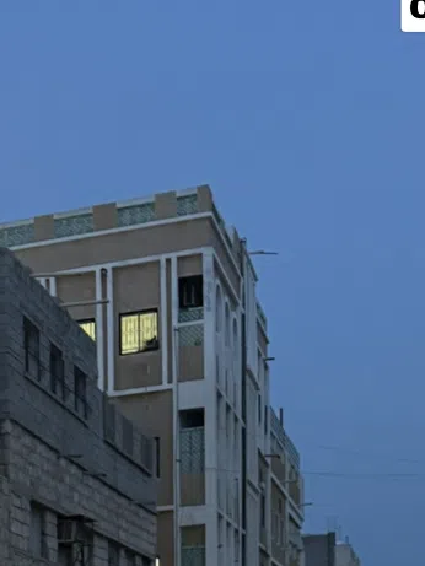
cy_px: 752
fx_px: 1162
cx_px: -20
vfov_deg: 23.8
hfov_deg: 20.0
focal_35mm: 71
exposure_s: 1/25
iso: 800
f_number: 1.78
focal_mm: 6.76
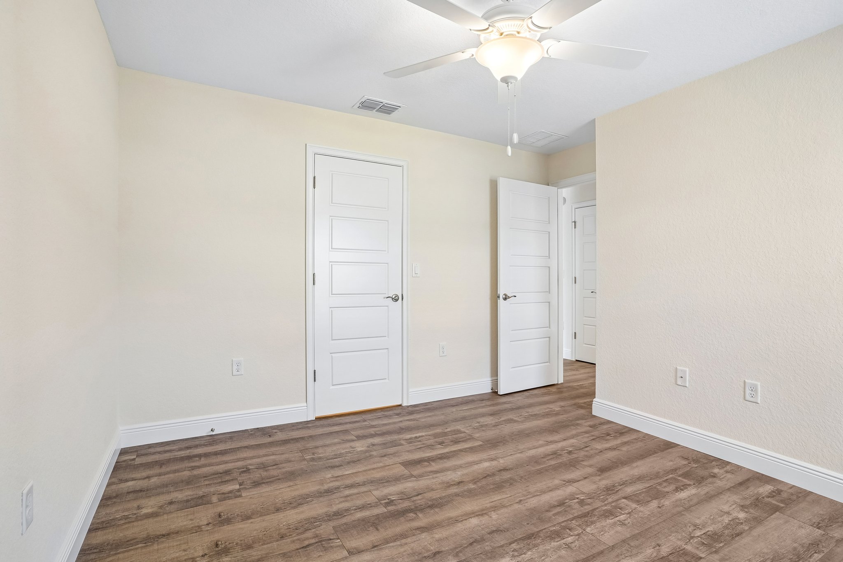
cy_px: 281
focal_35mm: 17
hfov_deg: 93.3
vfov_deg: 70.4
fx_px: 398
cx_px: 422
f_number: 8
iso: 400
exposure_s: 1/20
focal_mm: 17
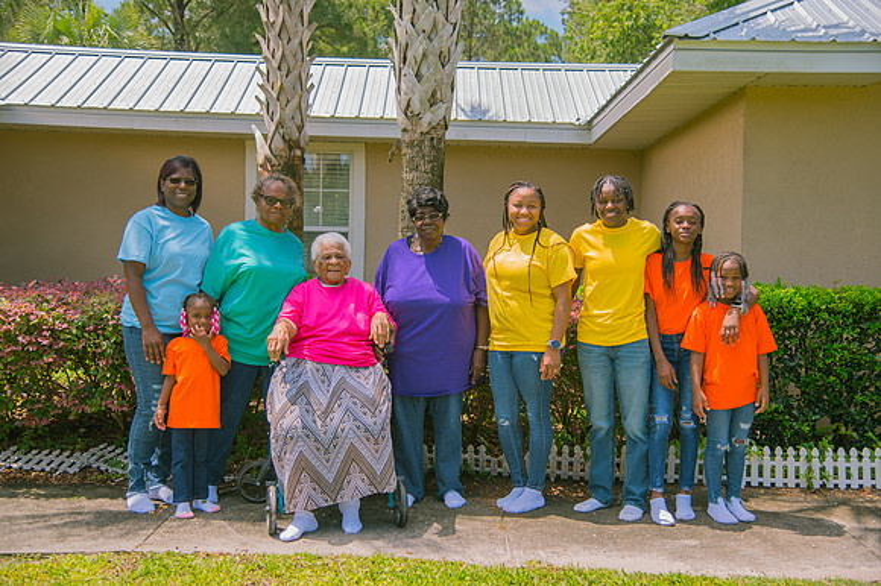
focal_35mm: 48
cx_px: 440
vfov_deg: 28.0
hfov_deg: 41.1
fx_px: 1174
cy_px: 293
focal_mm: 48
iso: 100
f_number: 4
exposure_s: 1/500
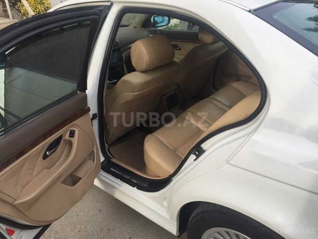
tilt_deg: -28.4
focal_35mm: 29
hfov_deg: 61.7
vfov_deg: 48.2
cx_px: 159
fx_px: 266
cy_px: 120
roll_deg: +1.5
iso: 32
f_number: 2.2
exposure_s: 1/267
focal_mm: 4.15
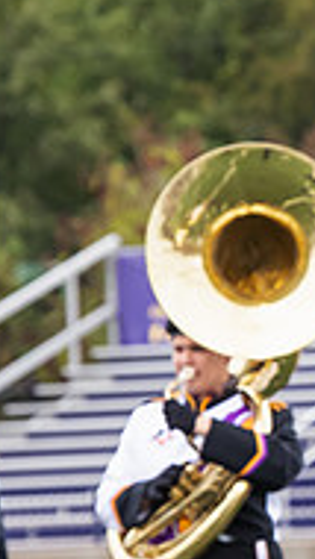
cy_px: 387
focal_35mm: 513
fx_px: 7611
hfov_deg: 2.4
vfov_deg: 4.2
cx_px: 601
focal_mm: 160
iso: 1000
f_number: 5.6
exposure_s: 1/500
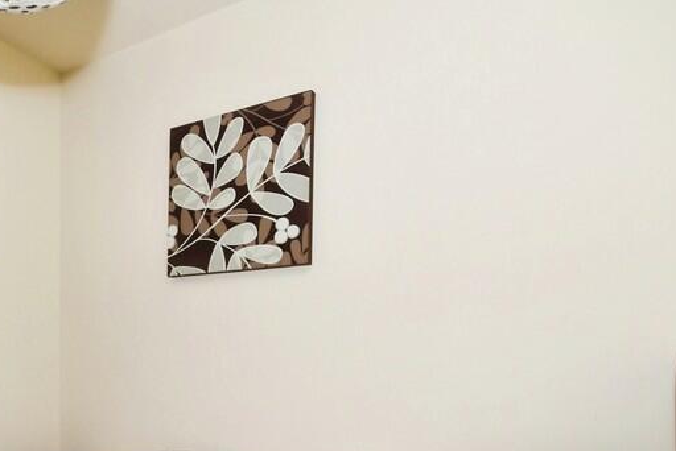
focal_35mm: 30
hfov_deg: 58.1
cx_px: 153
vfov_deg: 41.7
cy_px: 365
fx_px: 564
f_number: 8
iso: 400
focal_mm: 10
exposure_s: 1/100
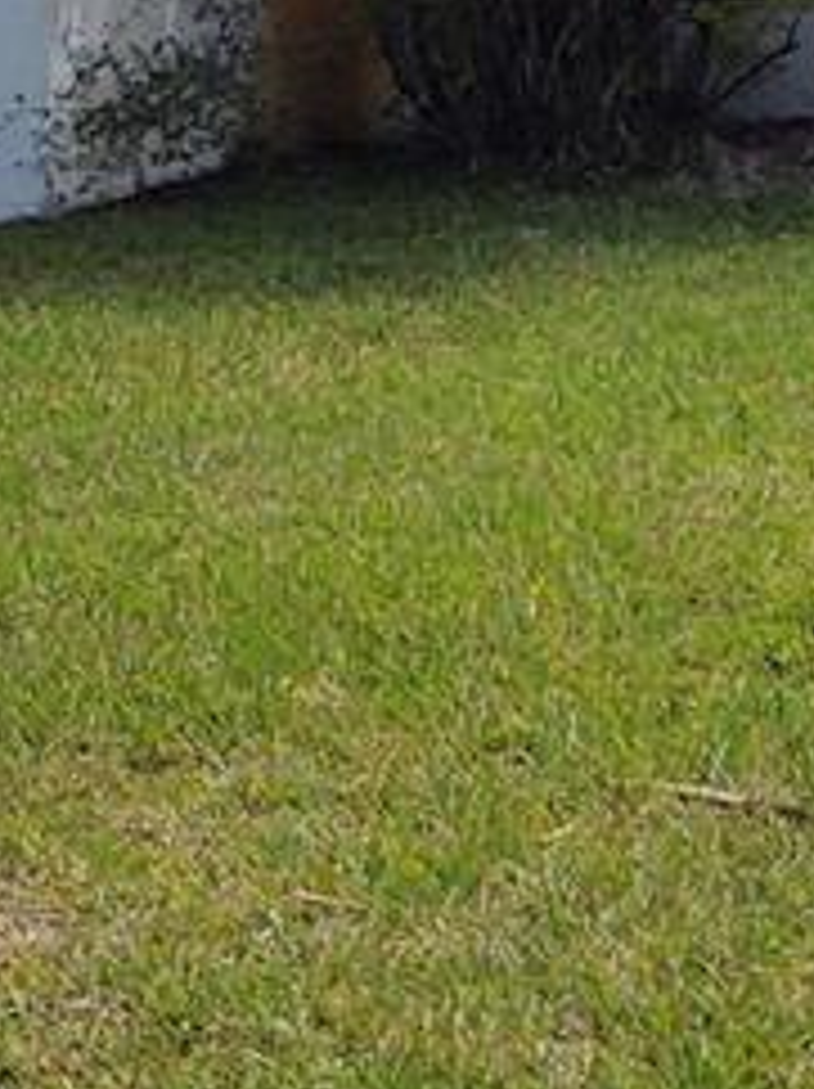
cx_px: -522
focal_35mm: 134
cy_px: 274
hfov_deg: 10.5
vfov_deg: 14.7
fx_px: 4209
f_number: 1.7
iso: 100
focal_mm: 4.75
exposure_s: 1/5245
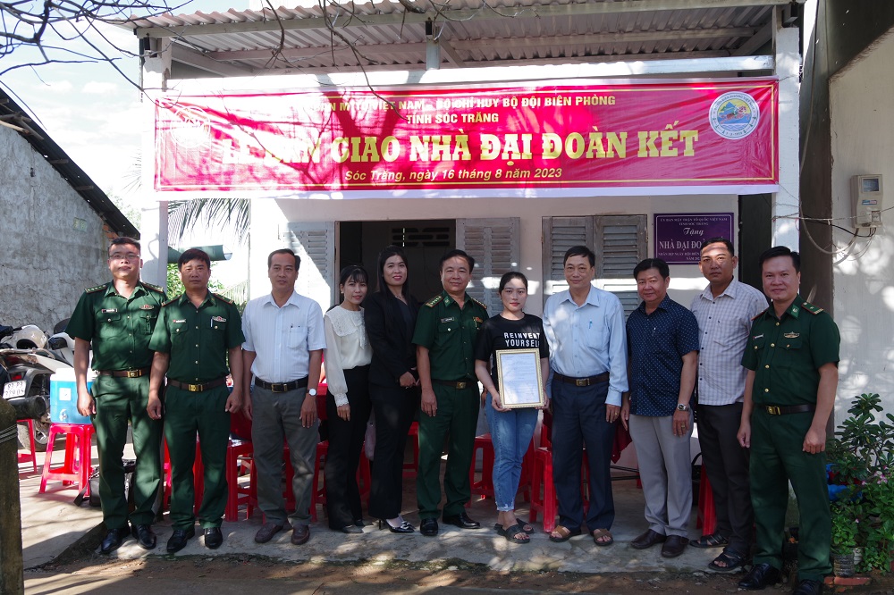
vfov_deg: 36.8
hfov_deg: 53.1
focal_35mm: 36
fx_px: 894
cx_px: 447
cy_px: 298
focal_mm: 24
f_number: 7.1
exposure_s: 1/80
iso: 200
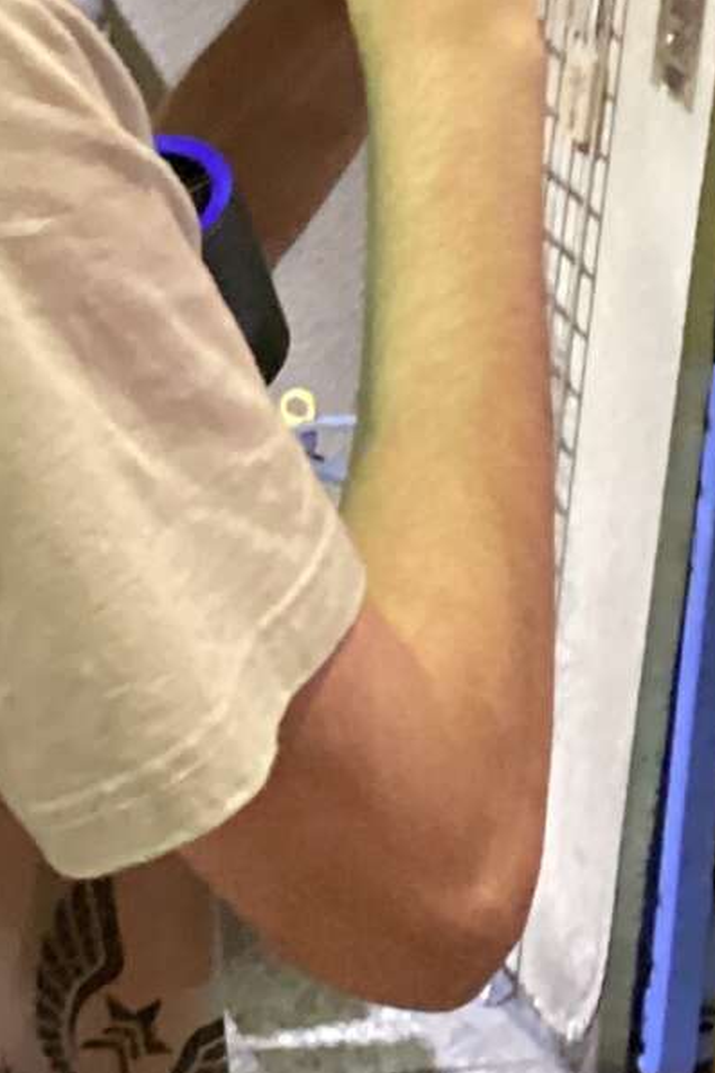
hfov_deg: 10.0
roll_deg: -3.5
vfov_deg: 14.5
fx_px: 4084
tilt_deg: -12.7
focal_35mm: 137
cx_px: 378
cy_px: -235
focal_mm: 3.3
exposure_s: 1/25
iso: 640
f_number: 2.4
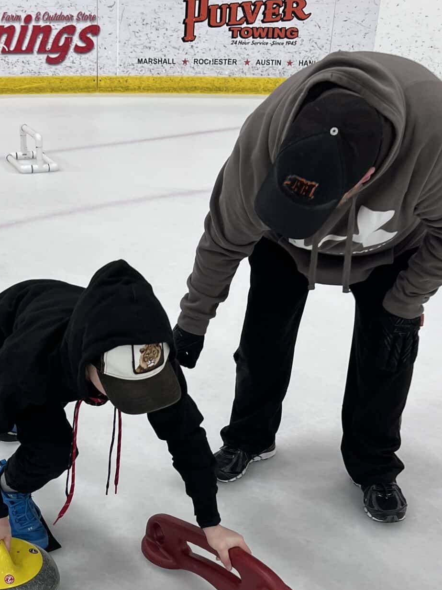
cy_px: 451
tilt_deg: -29.8
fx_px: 920
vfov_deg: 34.7
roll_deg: +0.2
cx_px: 92
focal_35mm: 54
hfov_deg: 26.5
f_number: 1.5
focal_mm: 5.7
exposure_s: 1/120
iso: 64
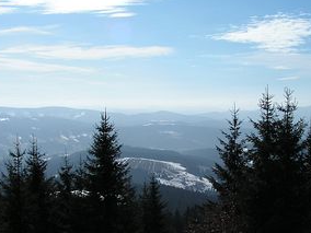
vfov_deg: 25.6
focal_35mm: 57
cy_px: 146
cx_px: 178
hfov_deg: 33.7
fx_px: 512
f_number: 4.8
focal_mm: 6
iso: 64
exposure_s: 1/1600
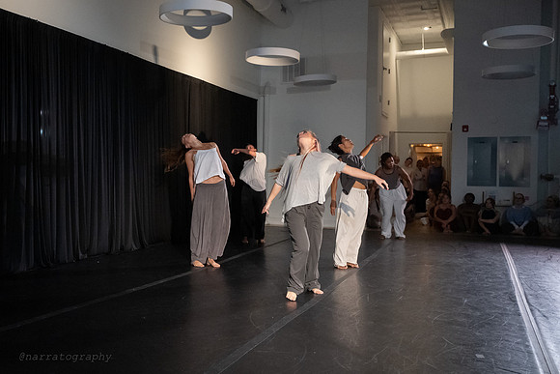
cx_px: 191
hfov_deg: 50.3
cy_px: 183
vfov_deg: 35.4
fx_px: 586
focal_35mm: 38
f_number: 4
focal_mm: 28
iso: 6400
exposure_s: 1/320
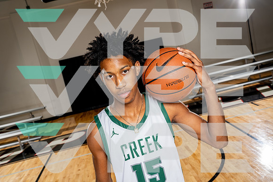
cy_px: 91
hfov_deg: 54.4
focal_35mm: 35
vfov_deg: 37.9
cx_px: 136
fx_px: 265
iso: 250
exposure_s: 1/250
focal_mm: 35
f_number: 7.1
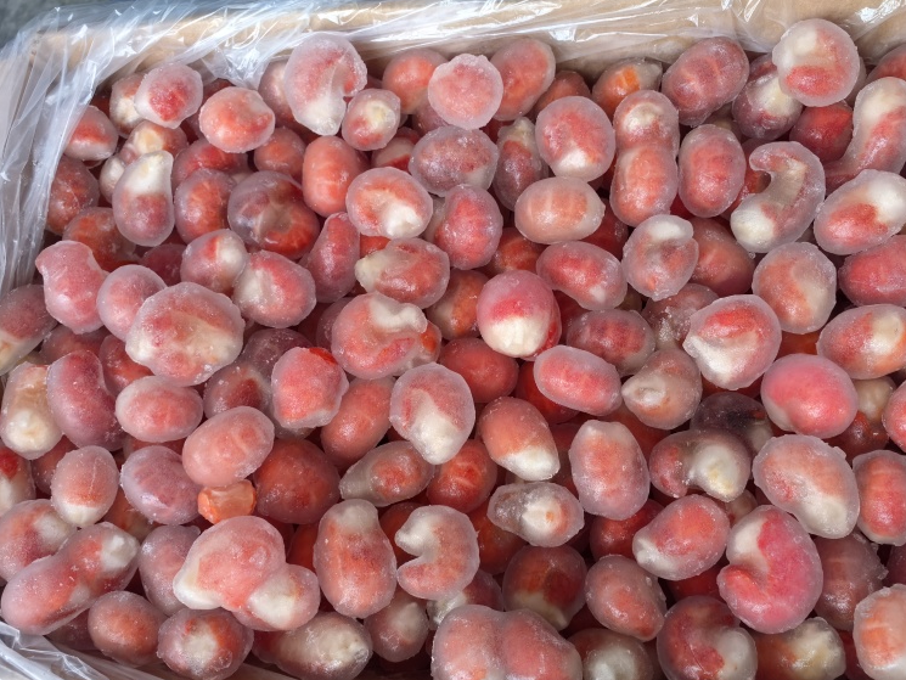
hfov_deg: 61.6
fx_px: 759
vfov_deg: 48.2
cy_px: 363
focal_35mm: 29
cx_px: 465
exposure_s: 1/100
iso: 80
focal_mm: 6.35
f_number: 2.8
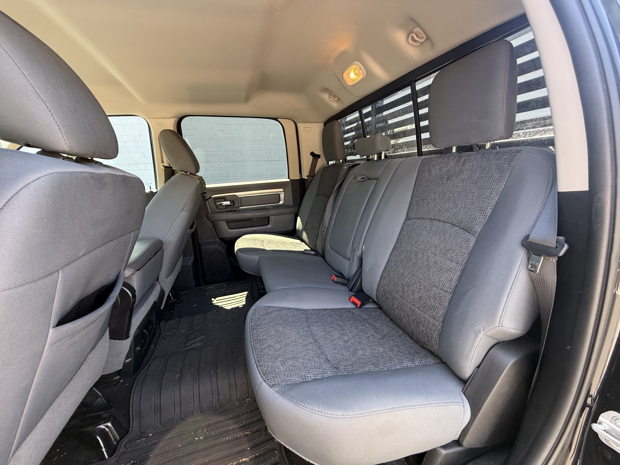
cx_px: 310
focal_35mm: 14
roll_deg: +1.6
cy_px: 232
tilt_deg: -13.6
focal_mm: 2.22
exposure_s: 1/99
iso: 100
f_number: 2.2
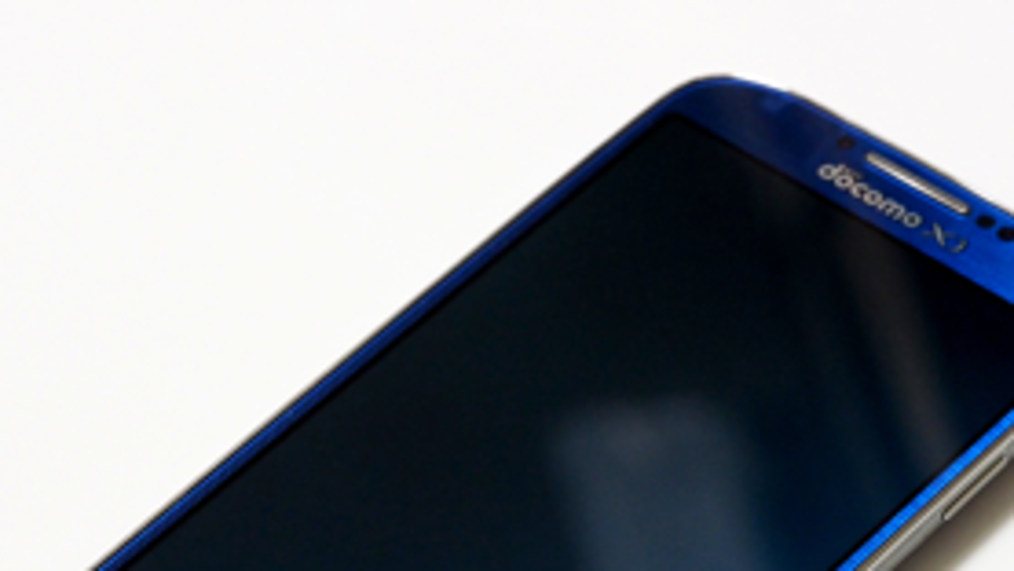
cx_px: 582
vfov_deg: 6.1
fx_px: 5325
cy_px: 514
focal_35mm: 198
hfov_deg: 10.9
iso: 1600
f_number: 6.3
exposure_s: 1/10
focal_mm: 60
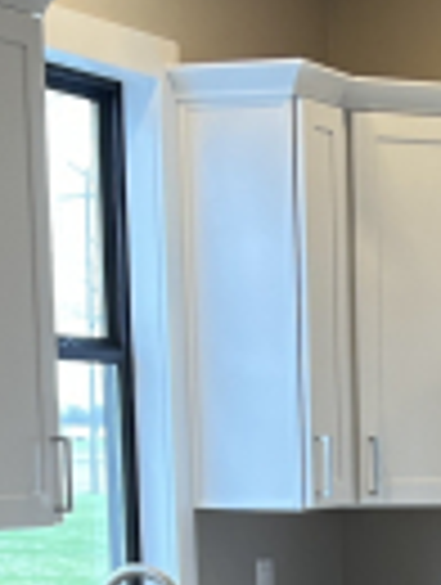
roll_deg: +0.5
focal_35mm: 133
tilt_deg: -11.4
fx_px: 2252
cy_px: 837
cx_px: 556
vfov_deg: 14.0
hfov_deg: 10.9
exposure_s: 1/120
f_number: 1.5
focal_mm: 5.7
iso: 80
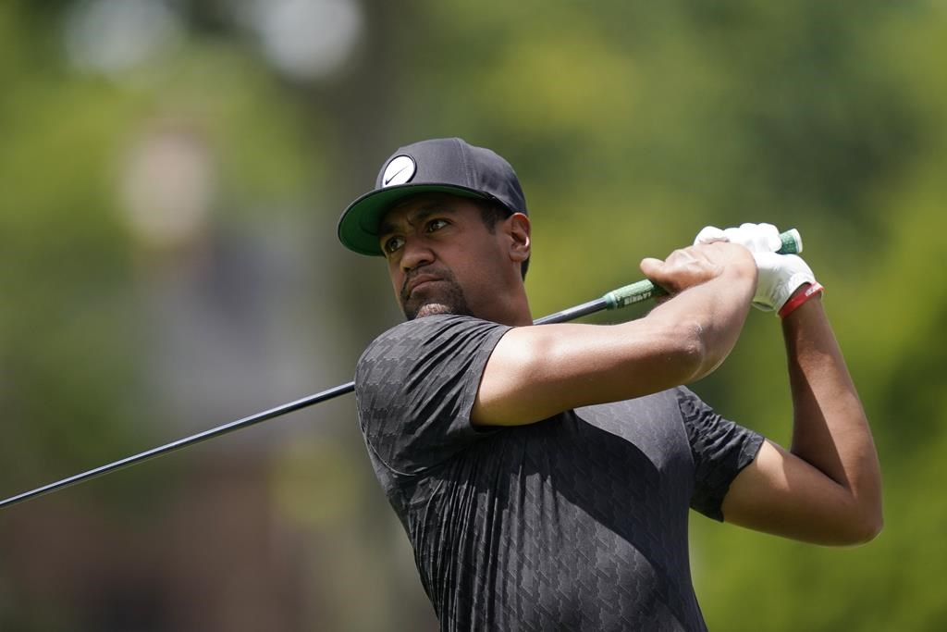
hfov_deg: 3.7
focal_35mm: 560
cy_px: 316
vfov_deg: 2.5
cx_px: 474
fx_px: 14732
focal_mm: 560
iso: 1600
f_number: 4
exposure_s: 1/8000
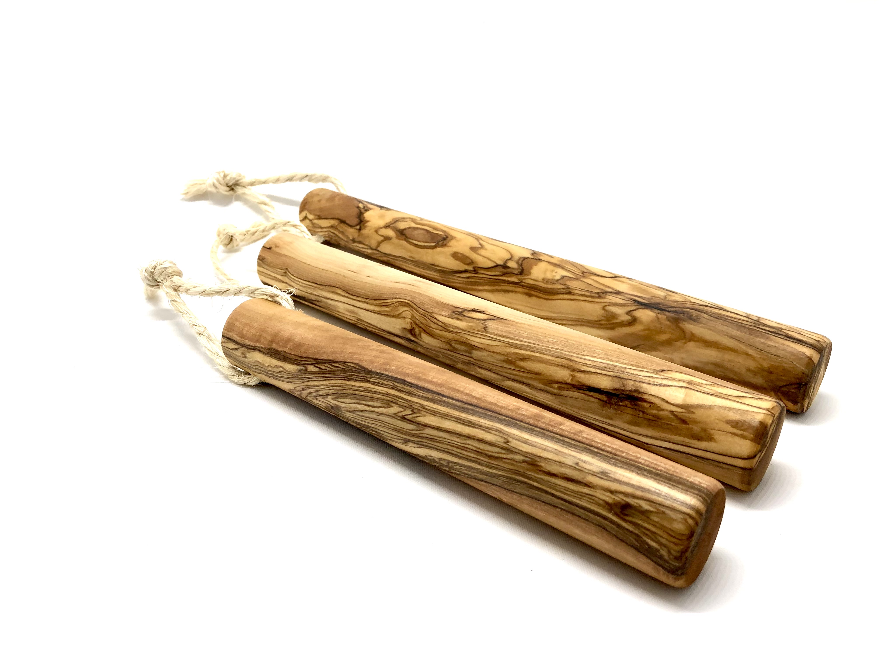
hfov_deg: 63.4
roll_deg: -1.1
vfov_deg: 49.7
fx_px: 713
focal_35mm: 28
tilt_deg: -30.0
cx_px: 440
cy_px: 330
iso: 32
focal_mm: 3.99
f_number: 1.8
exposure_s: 1/100
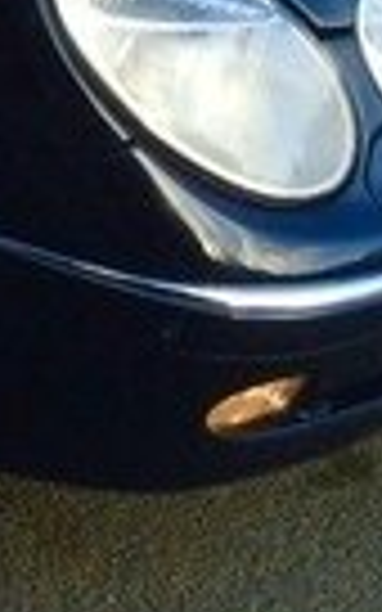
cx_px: -643
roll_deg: -0.4
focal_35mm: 149
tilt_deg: -22.4
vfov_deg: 13.1
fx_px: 2482
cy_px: -367
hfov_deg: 7.9
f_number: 2.2
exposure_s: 1/376
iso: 32
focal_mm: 4.15
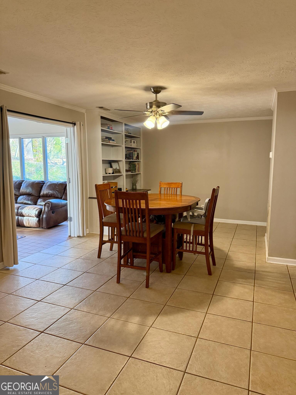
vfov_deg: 71.6
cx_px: 148
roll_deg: -0.2
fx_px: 274
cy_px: 198
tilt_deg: -7.0
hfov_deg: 56.8
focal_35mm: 24
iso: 400
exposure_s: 1/120
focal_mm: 6.76
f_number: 1.78
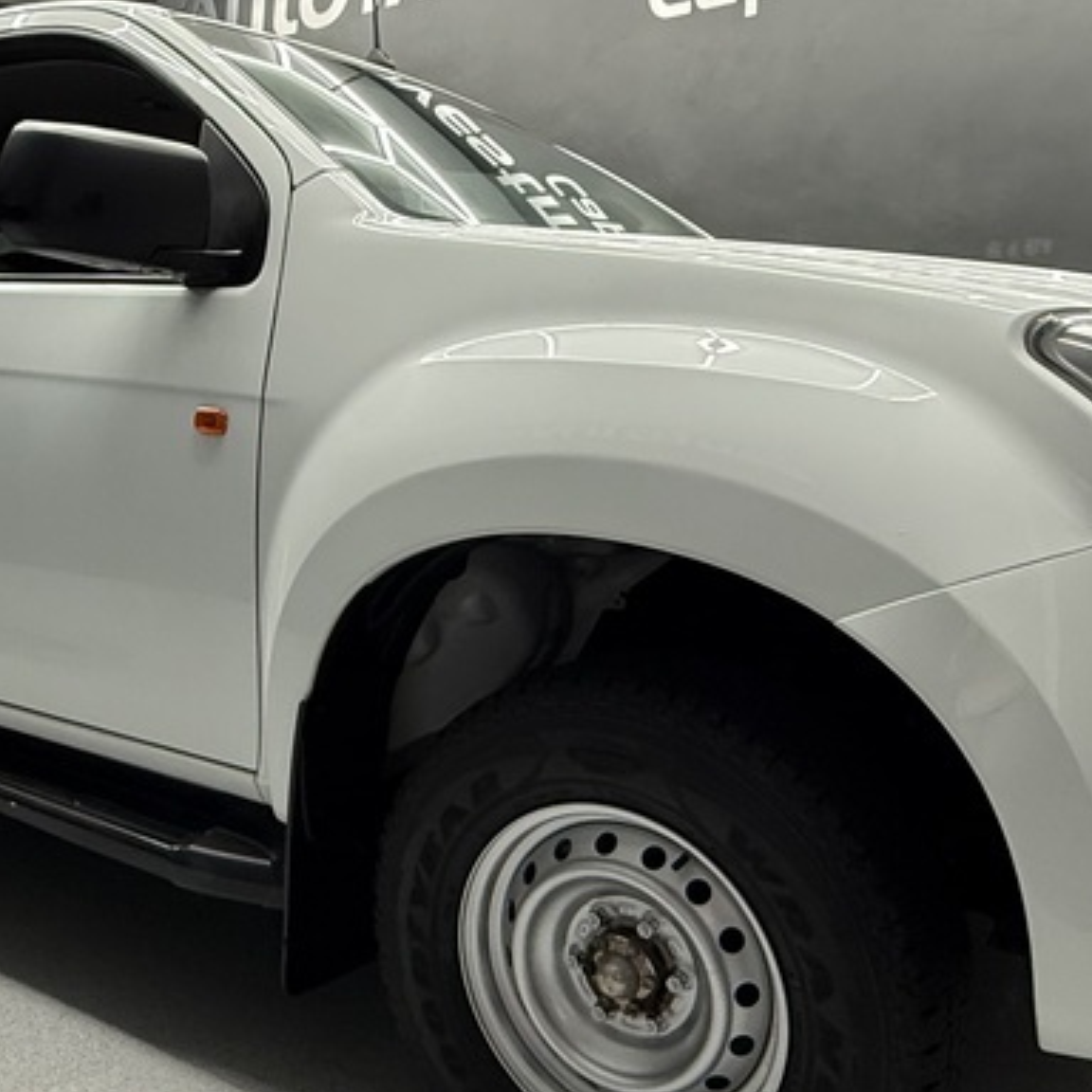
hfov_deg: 49.7
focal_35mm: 33
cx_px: 489
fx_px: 1178
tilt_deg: -10.3
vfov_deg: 49.6
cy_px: 631
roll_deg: -0.1
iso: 250
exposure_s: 1/100
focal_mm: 2.22
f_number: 2.2
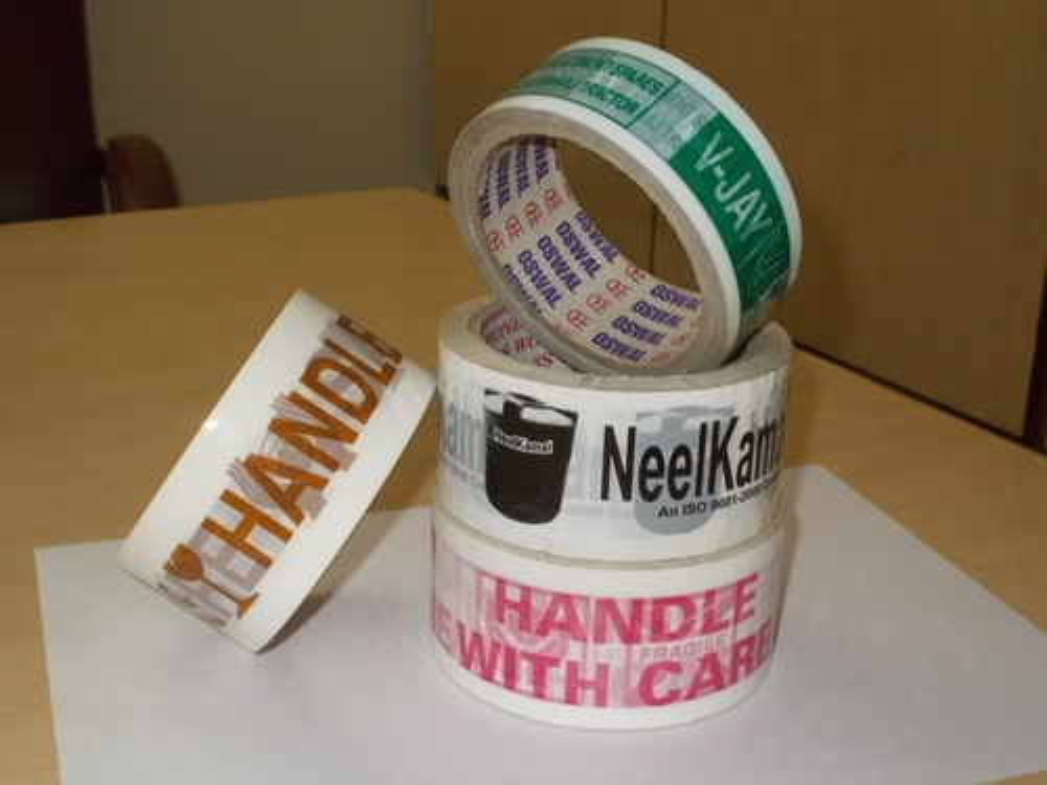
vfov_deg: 29.1
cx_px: 524
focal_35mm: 50
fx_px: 1512
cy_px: 392
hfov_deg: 38.2
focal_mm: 9
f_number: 4.5
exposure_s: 1/30
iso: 200
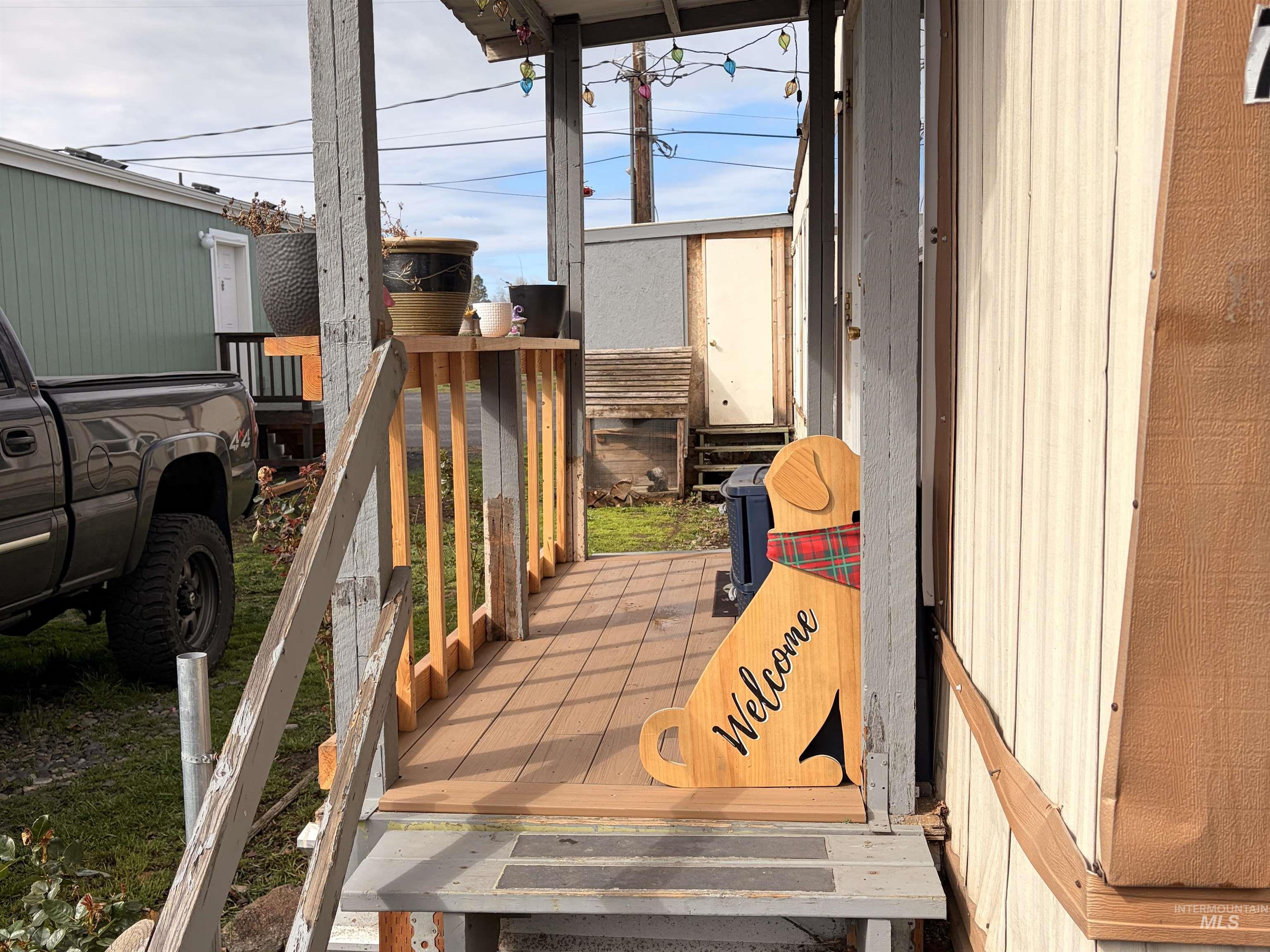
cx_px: 635
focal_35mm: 26
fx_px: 954
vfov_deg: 53.1
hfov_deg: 67.3
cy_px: 476
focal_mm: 5.96
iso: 50
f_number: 1.6
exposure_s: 1/3279
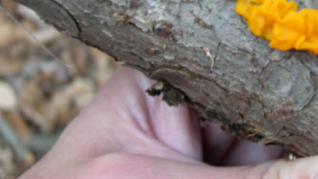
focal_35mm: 68
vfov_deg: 17.5
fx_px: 573
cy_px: 24
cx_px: 242
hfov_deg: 30.4
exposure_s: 1/4.8
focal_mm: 8
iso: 101
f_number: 2.8
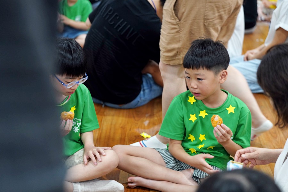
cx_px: 144
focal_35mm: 70
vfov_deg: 19.5
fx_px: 560
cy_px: 96
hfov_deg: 28.8
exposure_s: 1/160
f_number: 2.8
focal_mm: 70
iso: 2000
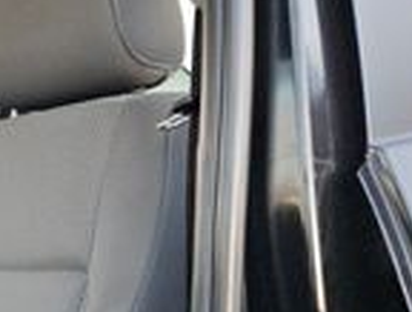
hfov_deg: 20.9
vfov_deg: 18.5
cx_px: -249
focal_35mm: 75
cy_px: 392
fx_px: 896
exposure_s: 1/120
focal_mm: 5.4
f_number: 1.8
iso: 400
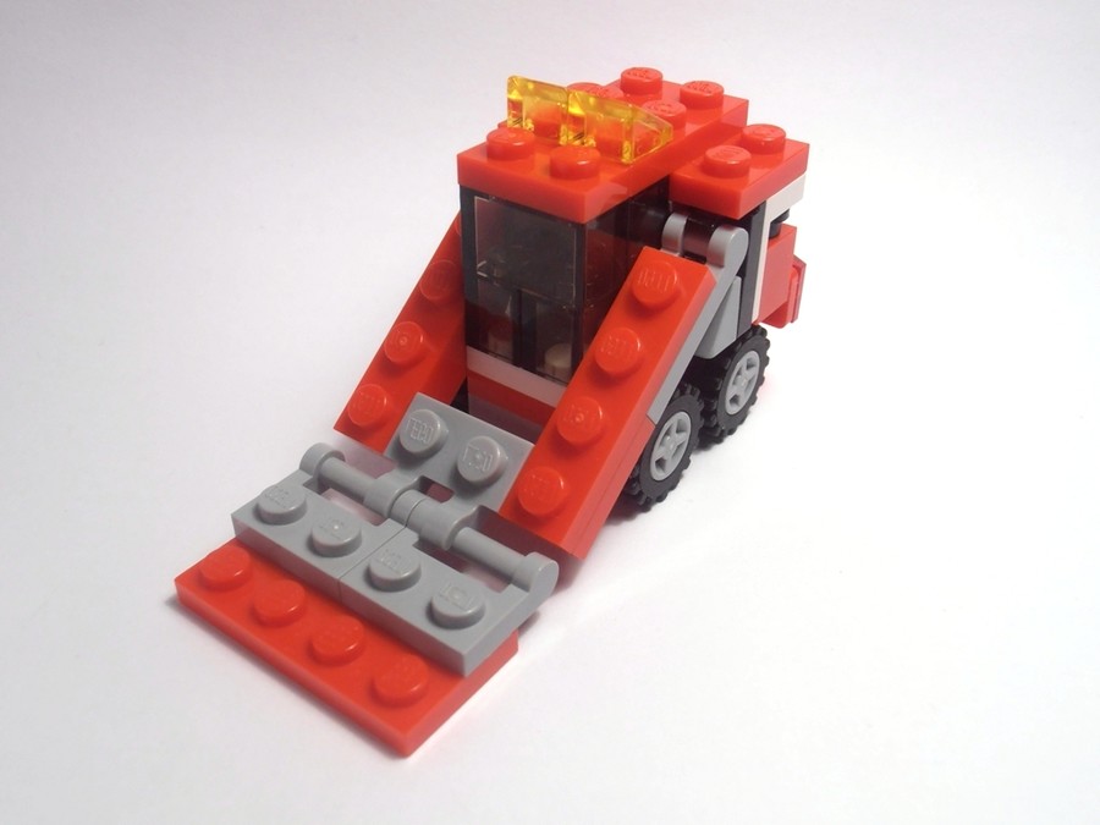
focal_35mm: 37
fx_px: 1176
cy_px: 412
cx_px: 550
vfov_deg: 38.7
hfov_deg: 50.1
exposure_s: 1/80
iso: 80
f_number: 3.9
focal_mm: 6.61
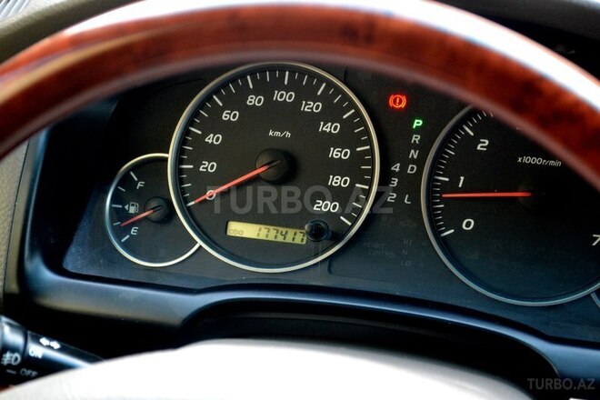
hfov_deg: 24.6
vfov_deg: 16.6
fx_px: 1375
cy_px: 200
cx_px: 300
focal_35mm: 82
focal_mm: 55
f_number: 5.6
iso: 2200
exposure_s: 1/60
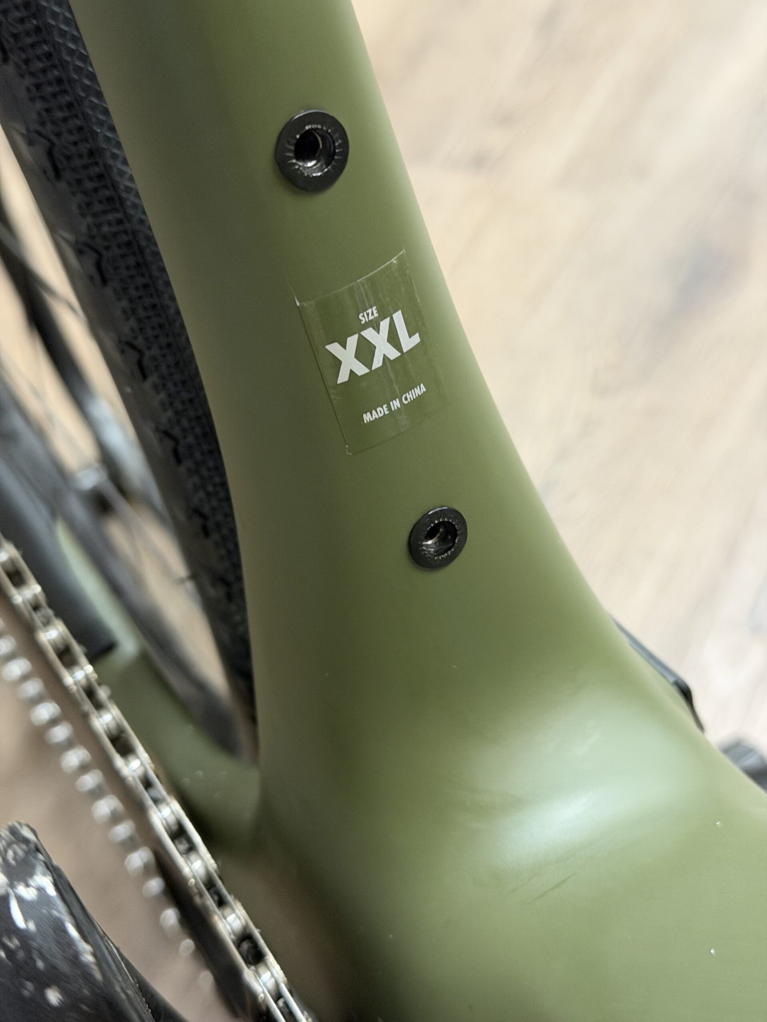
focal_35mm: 48
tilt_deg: -47.8
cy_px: 511
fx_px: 1418
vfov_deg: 39.7
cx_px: 384
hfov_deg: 30.3
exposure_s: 1/33
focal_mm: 6.76
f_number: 1.78
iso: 320
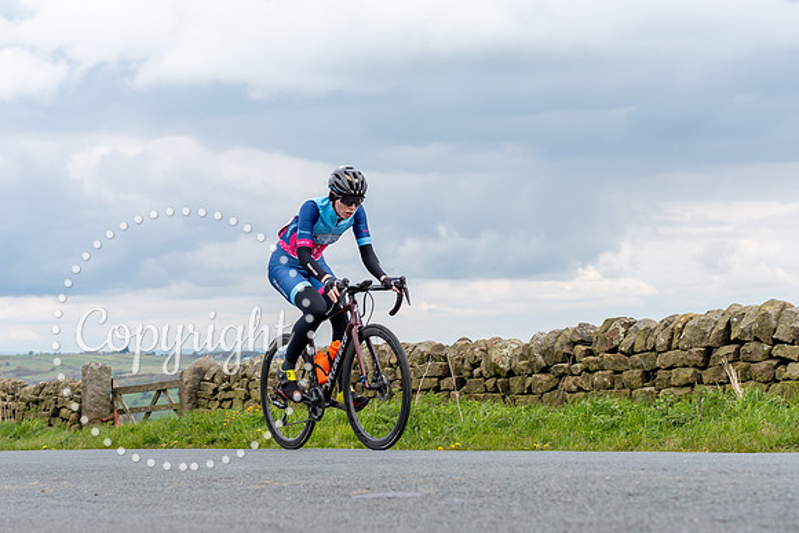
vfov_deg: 17.4
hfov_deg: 25.8
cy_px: 252
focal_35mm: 78
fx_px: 1742
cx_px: 320
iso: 200
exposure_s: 1/640
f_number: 4.5
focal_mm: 54
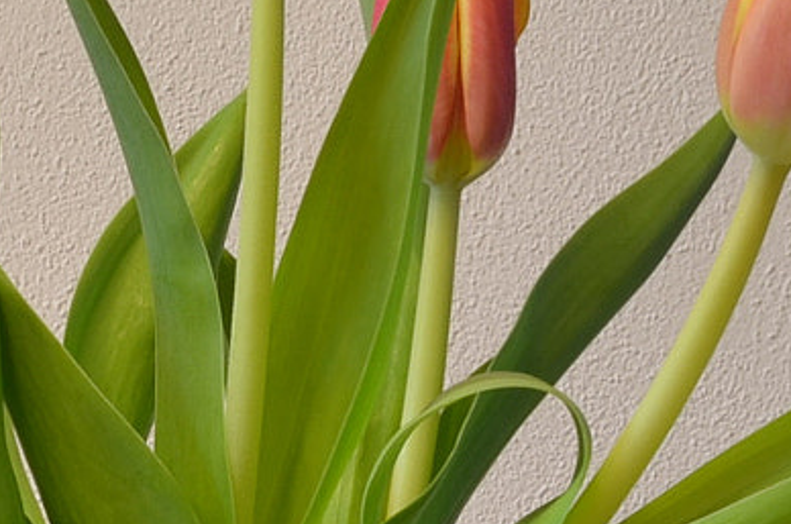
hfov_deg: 11.9
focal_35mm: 173
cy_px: 631
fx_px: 3793
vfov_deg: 7.8
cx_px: 159
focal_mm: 28
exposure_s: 2
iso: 200
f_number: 16
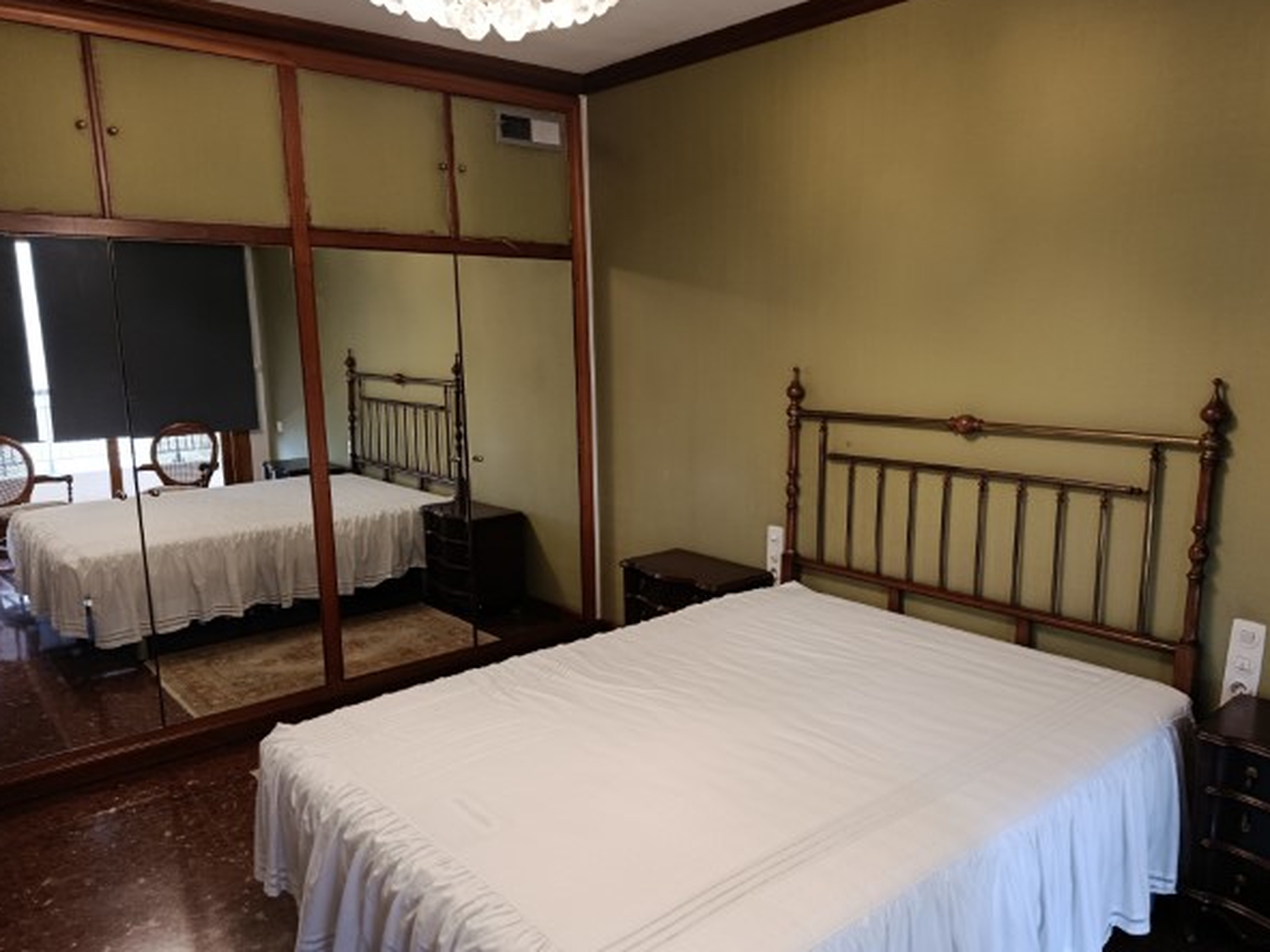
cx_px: 675
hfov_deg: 67.2
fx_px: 954
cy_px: 505
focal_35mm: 26
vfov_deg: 53.0
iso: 1173
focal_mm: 5.24
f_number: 1.7
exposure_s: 1/25
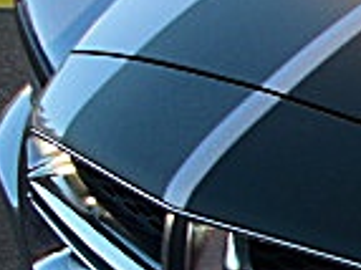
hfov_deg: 11.1
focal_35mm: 161
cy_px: 267
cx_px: 745
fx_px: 1678
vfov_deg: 9.1
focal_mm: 6.3
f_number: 2.8
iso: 50
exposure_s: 1/125
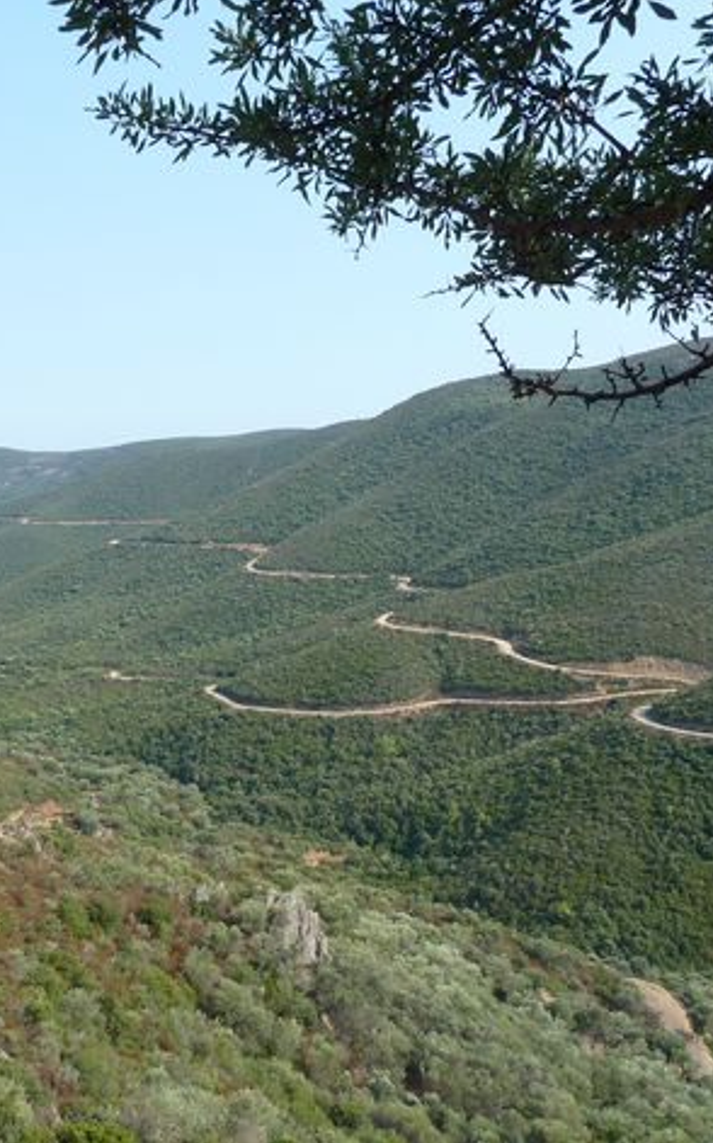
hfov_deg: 34.6
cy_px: 563
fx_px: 1120
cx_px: 179
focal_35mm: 36
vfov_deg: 54.0
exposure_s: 1/320
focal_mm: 4.1
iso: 80
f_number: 4
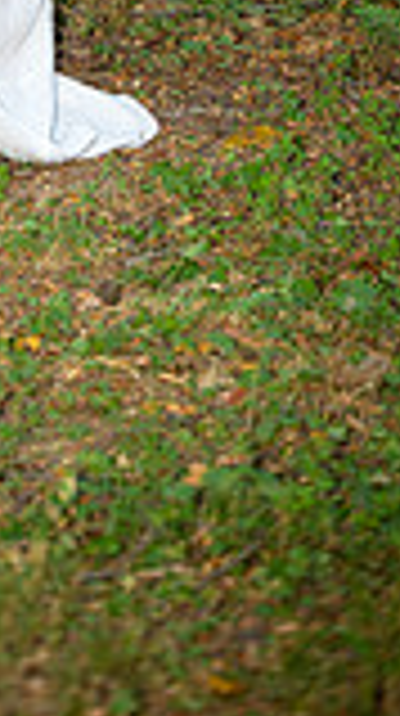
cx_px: -58
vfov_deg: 6.9
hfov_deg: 3.9
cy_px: -243
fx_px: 5905
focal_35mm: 312
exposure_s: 1/60
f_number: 3.3
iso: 200
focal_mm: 105
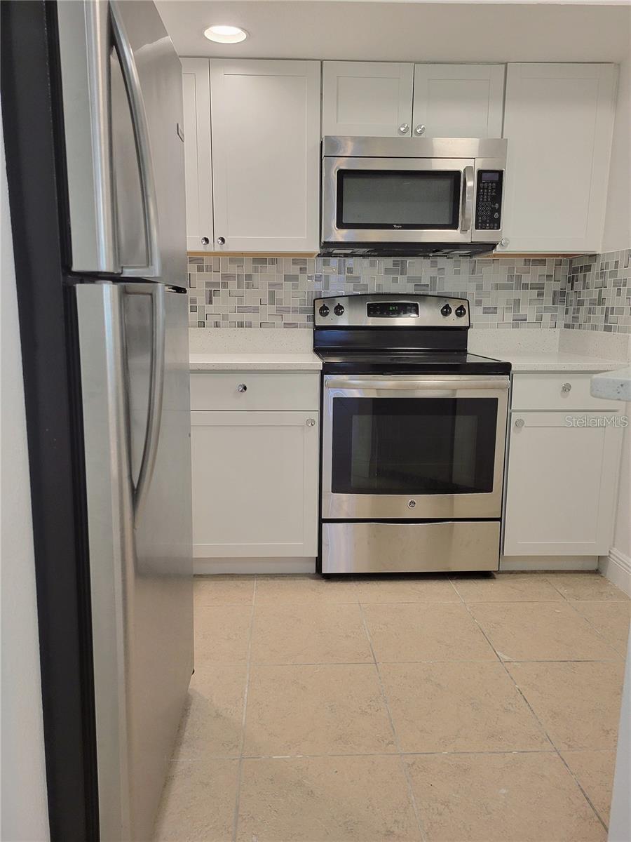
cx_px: 316
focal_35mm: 26
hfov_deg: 53.1
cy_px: 421
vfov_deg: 67.3
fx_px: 632
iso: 250
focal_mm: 5.4
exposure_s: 1/120
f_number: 1.8
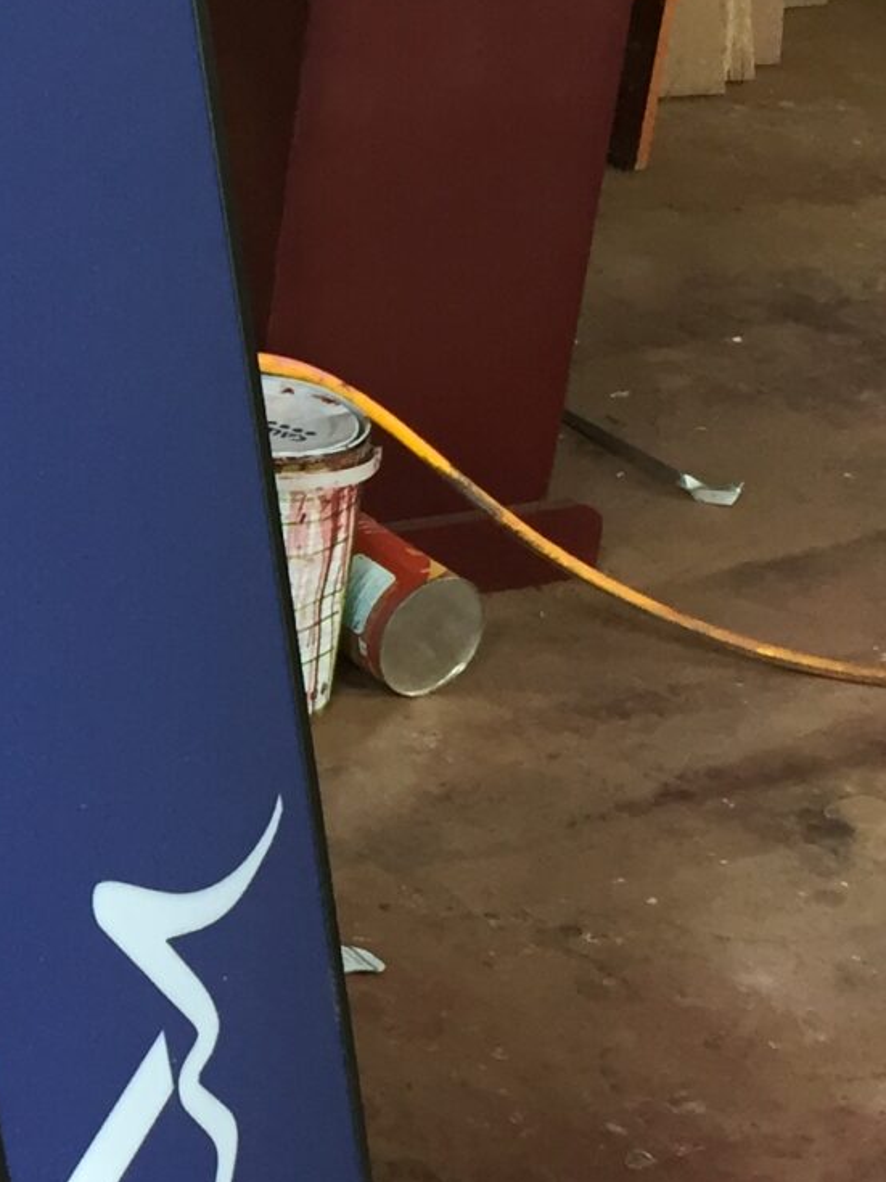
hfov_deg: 14.1
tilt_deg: -28.0
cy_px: 778
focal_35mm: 101
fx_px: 3448
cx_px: -272
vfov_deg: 19.4
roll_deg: -2.8
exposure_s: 1/33
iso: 50
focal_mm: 4.15
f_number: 2.2
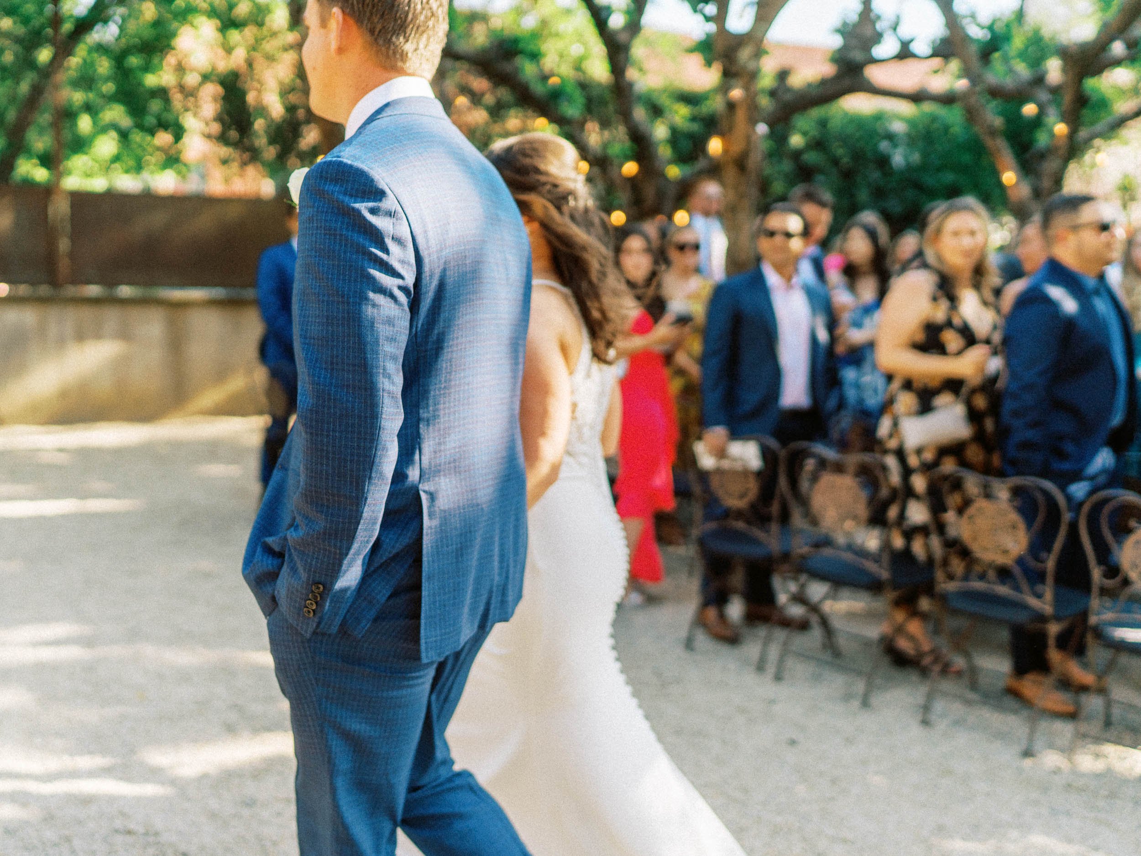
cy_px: 438
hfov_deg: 48.0
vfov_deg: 37.1
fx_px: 1277
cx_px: 484
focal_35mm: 39
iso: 250
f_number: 1.8
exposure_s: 1/2000
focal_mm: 35
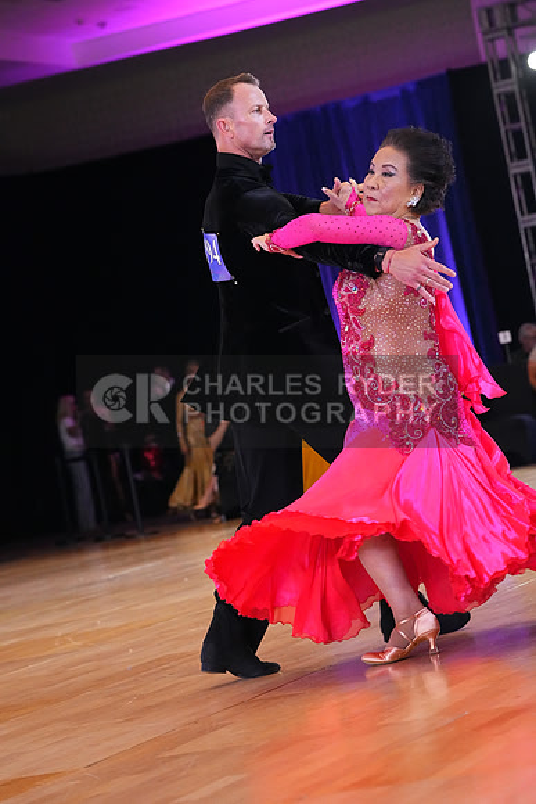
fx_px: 2656
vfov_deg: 17.2
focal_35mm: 119
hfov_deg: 11.5
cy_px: 402
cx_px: 268
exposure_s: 1/400
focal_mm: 119
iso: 12800
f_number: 5.6
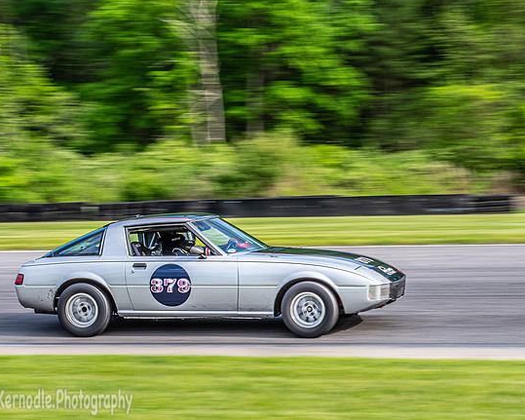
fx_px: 1507
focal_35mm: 97
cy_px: 235
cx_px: 235
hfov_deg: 19.8
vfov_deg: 15.9
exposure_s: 1/125
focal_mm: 40
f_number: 11
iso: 200
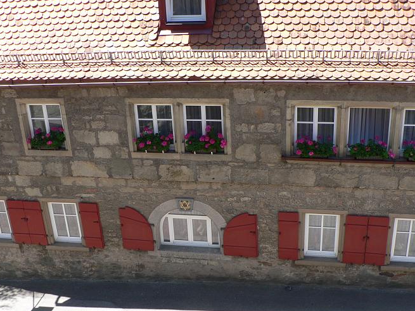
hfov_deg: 42.9
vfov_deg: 32.8
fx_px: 527
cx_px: 214
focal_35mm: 44
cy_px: 182
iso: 80
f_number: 4
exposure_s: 1/160
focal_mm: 6
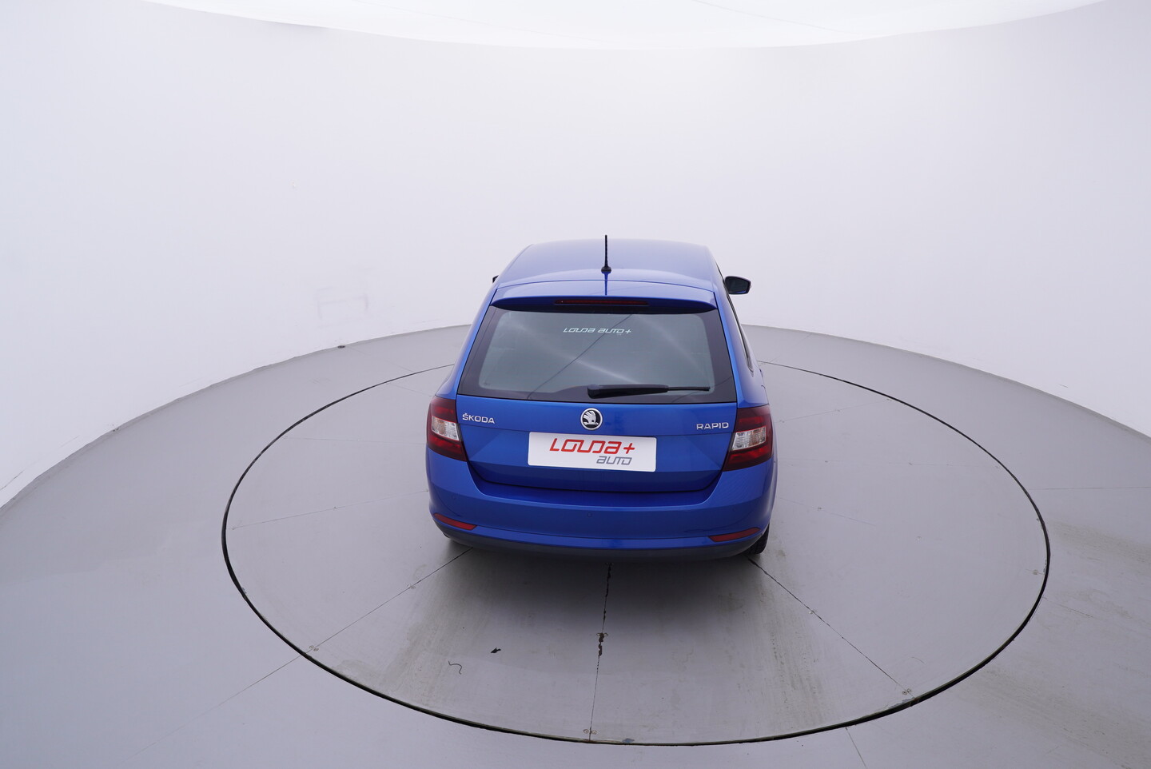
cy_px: 384
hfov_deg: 77.3
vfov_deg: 56.2
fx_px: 720
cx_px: 576
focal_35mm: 22
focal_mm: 15
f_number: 5
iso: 200
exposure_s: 1/80
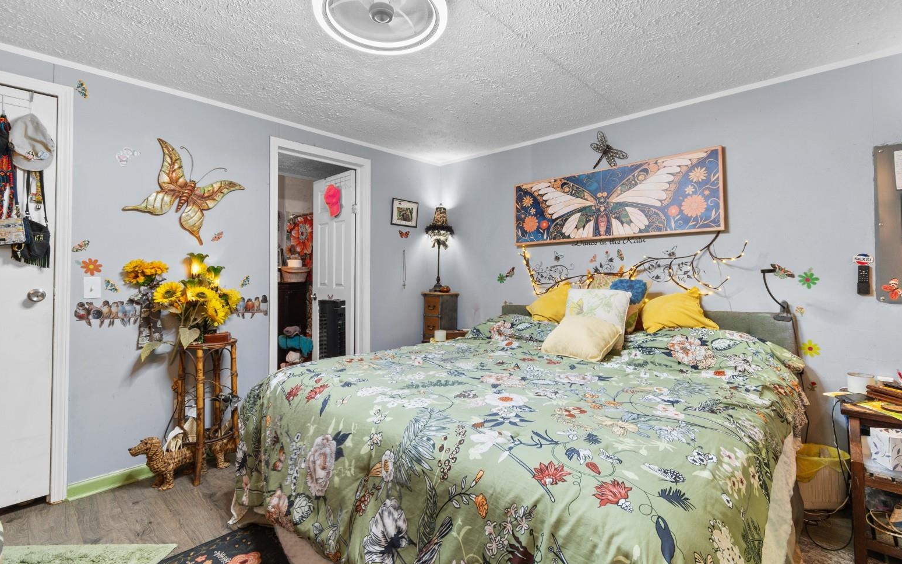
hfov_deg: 97.8
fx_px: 393
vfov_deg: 71.2
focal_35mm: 16
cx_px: 468
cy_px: 264
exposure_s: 1/3
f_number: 4.5
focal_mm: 10
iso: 100
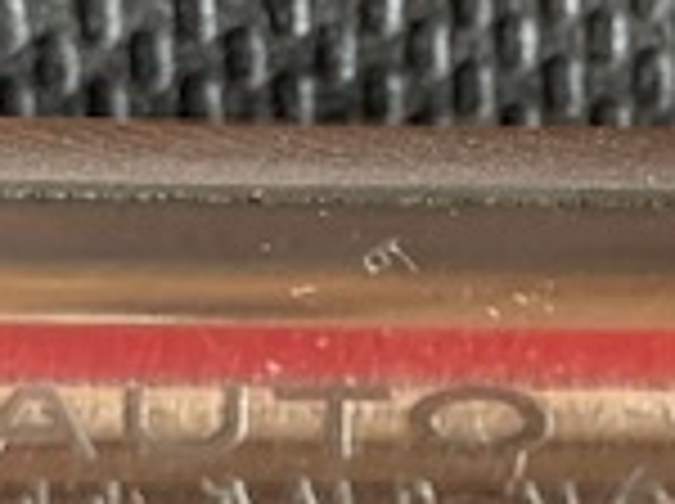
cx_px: 414
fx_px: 2161
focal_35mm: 111
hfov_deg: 17.7
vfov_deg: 13.2
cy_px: 486
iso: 400
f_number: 1.8
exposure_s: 1/53
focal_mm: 4.25
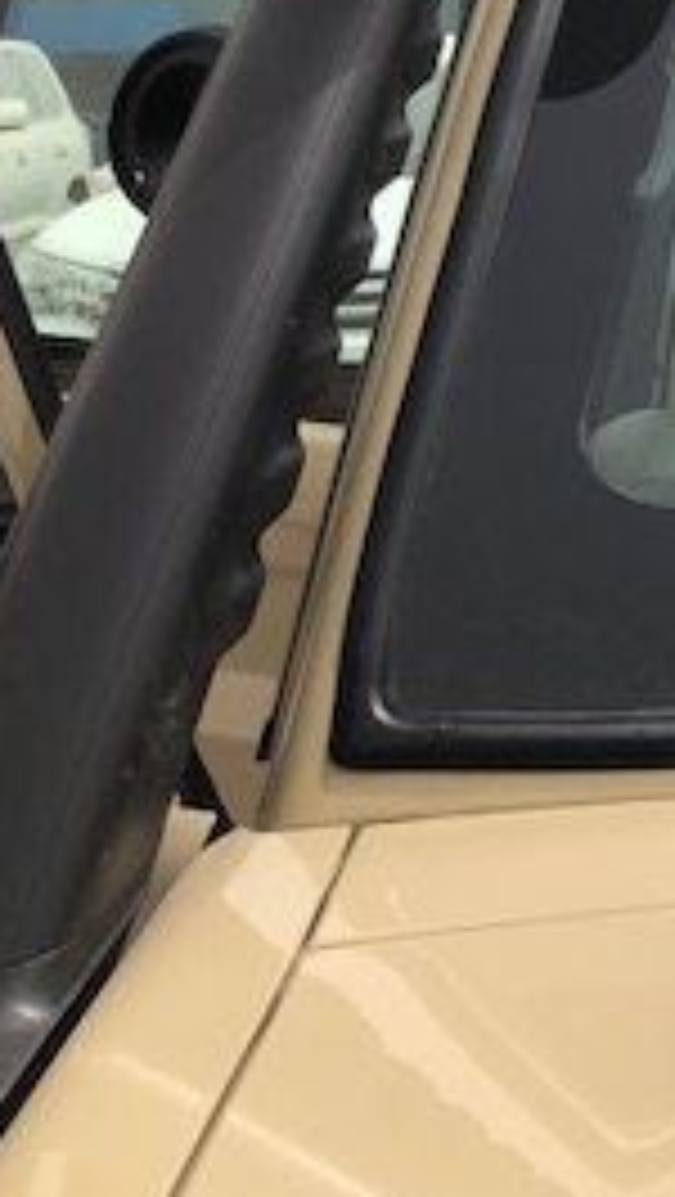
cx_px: 1400
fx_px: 2414
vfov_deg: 27.2
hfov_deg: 13.4
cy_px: 220
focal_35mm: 76
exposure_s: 1/2000
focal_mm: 3.99
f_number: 1.8
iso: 20
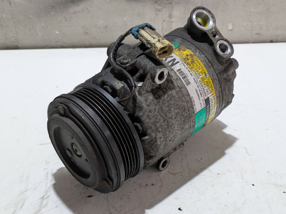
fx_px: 421
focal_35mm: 51
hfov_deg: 37.5
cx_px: 143
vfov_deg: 28.6
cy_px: 107
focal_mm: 5.43
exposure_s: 1/33.3
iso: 53
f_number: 1.89
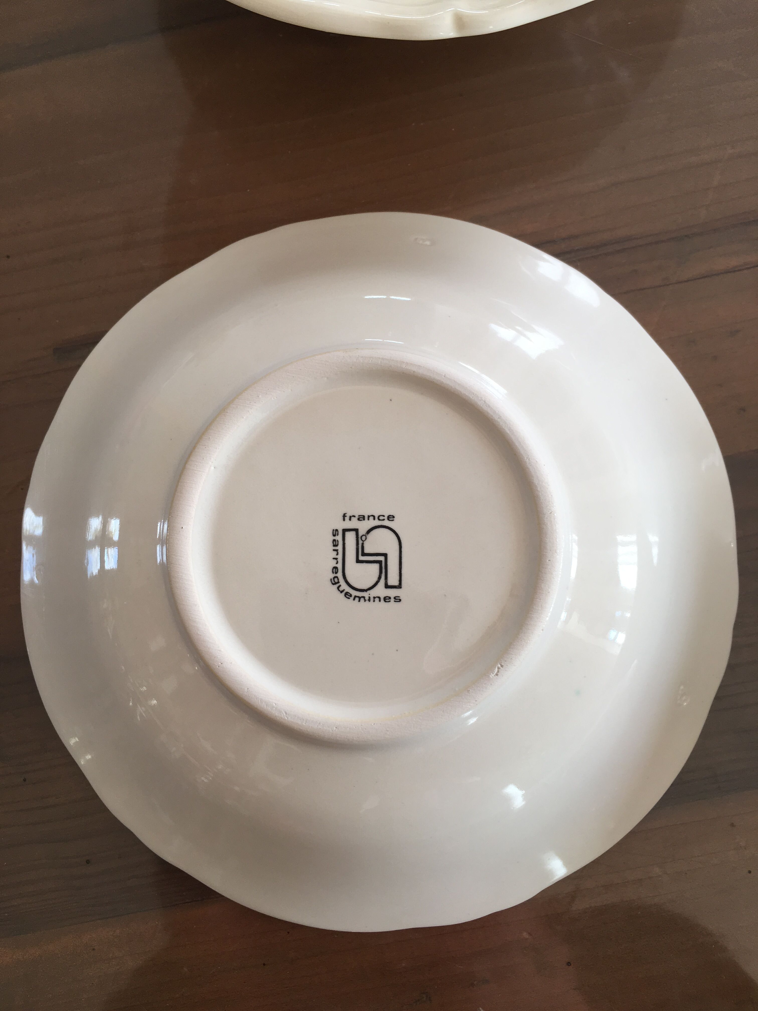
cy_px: 506
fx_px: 847
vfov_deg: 61.7
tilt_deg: -82.9
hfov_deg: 48.2
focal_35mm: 29
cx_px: 379
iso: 25
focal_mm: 4.15
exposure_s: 1/50
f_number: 2.2
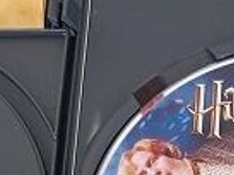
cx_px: 284
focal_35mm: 121
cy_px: 330
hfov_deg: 15.7
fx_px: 818
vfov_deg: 11.3
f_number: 1.8
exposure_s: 1/33
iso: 500
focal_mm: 4
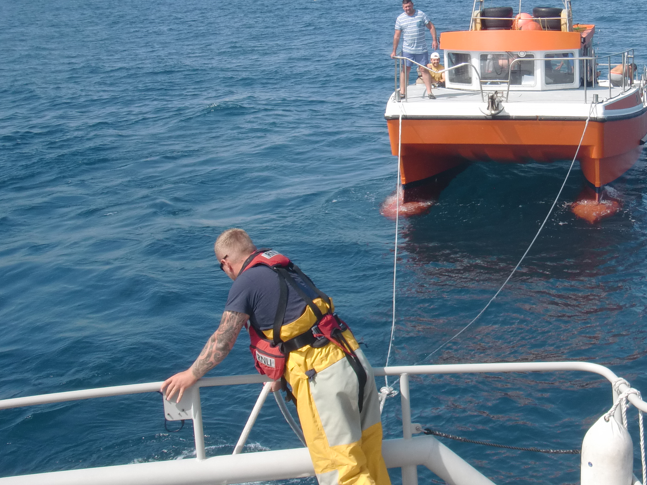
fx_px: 1178
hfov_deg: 30.1
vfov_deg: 23.1
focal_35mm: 63
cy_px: 143
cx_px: 509
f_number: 3.9
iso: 64
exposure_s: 1/500
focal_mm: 6.66
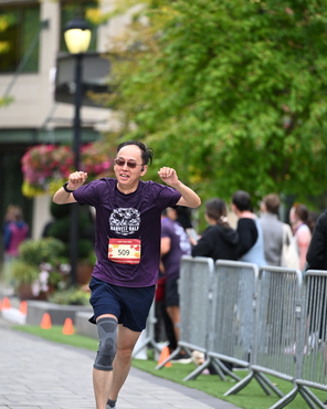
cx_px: 162
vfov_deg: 6.9
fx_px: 3375
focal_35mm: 279
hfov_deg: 5.5
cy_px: 202
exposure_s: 1/2000
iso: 800
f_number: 2.8
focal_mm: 200
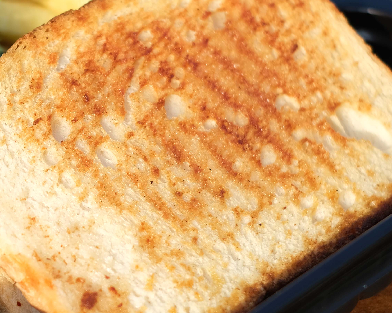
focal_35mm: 137
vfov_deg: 11.3
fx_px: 1589
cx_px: -4
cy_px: 146
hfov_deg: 13.8
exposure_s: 1/2000
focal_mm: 35
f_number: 2.2
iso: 160
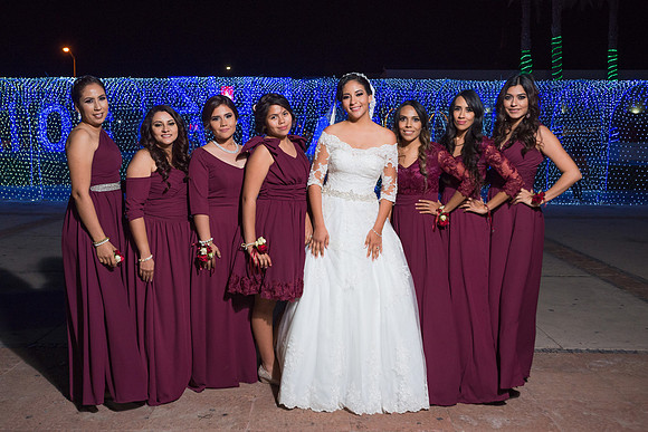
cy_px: 195
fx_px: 643
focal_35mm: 36
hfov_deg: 53.5
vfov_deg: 37.1
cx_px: 313
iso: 1600
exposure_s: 1/125
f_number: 3.5
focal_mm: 32
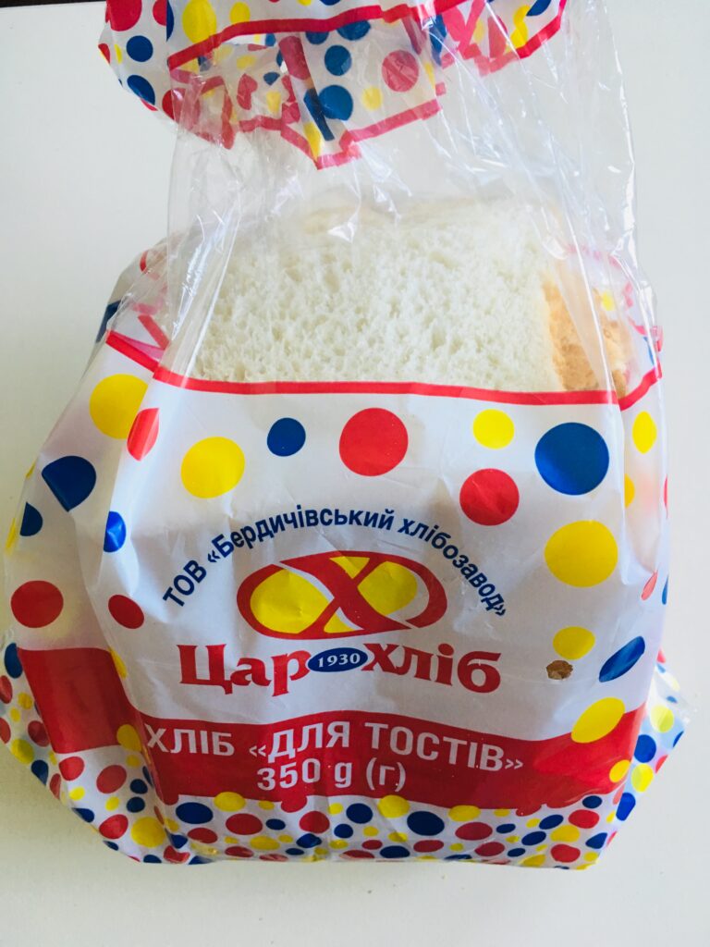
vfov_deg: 61.7
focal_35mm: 29
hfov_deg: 48.2
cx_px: 355
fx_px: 793
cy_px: 474
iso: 50
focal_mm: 4.15
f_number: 2.2
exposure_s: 1/33
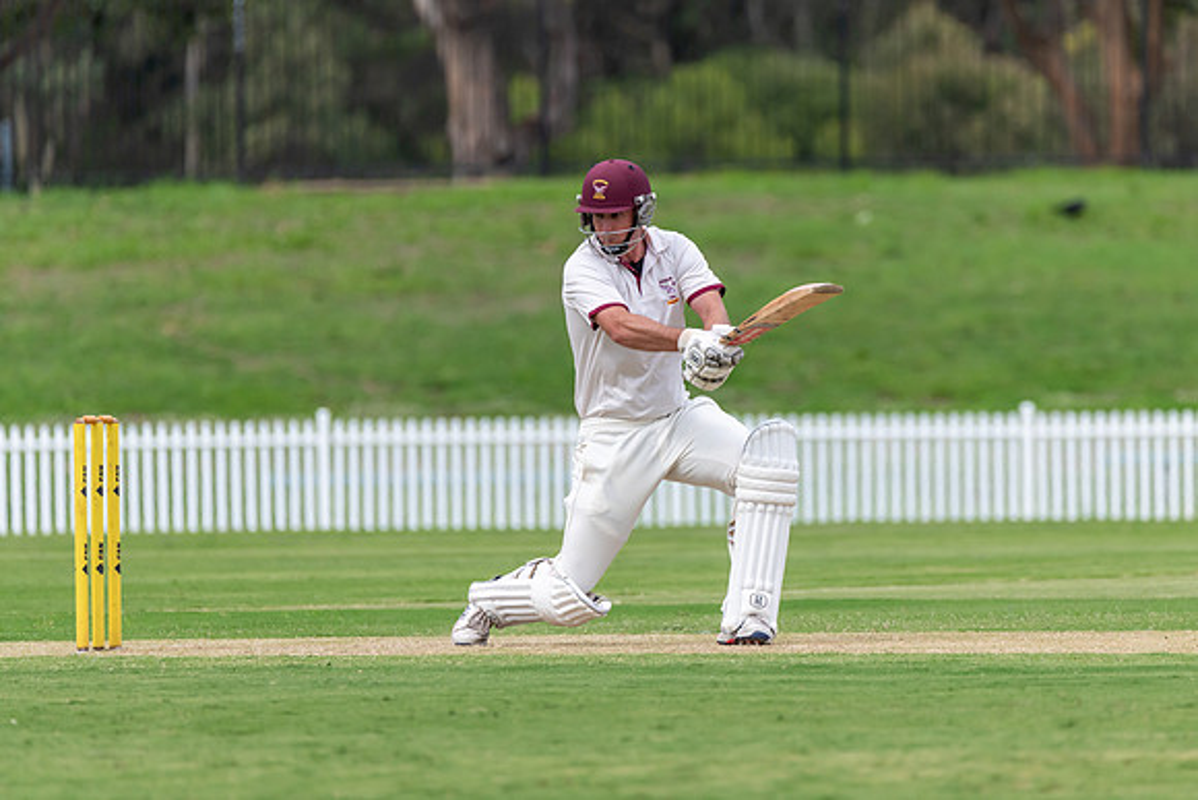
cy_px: 396
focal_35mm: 533
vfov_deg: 2.6
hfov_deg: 3.9
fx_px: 17725
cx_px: 693
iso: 500
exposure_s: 1/1600
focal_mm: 460
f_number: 6.3
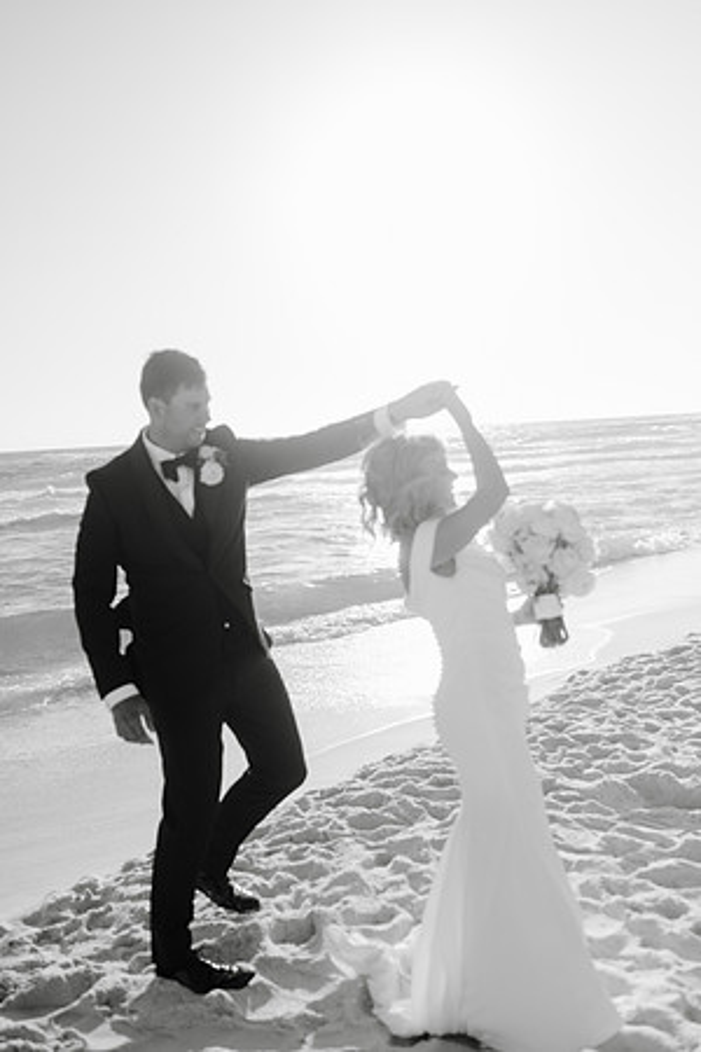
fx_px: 1022
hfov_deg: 37.9
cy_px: 526
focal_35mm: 35
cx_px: 350
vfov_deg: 54.4
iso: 200
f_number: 2.8
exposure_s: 1/5000
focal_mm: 35
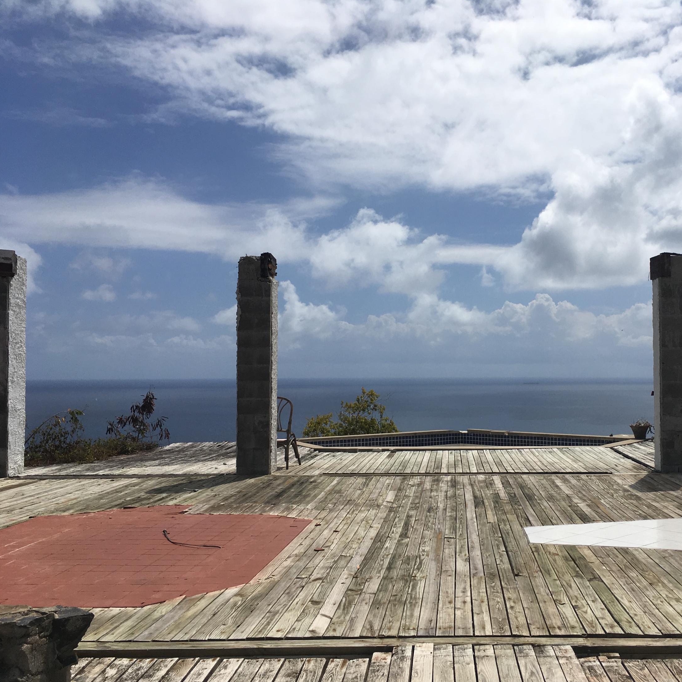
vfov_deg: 47.2
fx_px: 780
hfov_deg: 46.4
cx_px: 463
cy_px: 348
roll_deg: -0.4
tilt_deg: +3.2
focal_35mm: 35
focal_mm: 4.15
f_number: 2.2
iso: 25
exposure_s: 1/6410
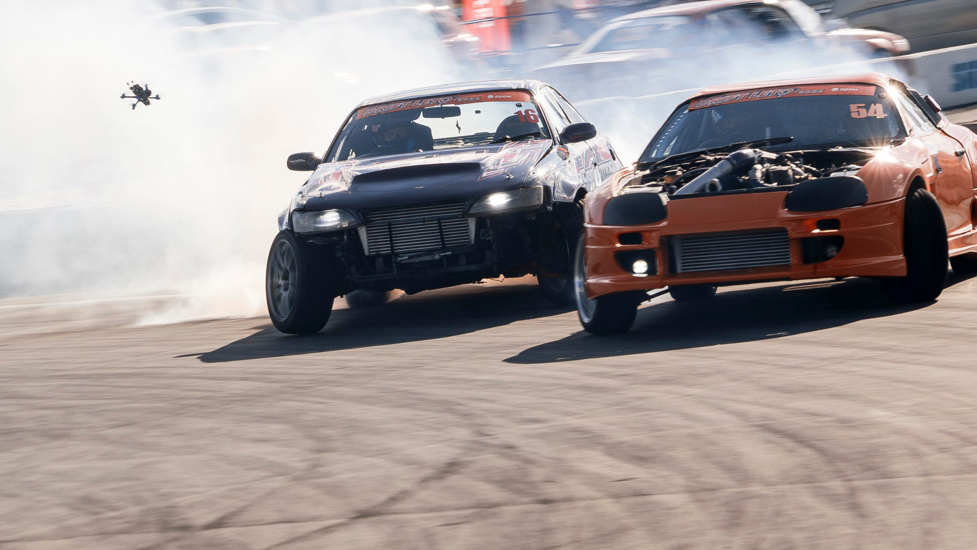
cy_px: 196
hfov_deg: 7.7
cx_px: 464
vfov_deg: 4.4
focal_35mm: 279
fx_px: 7229
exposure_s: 1/125
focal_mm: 110
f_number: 13
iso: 100
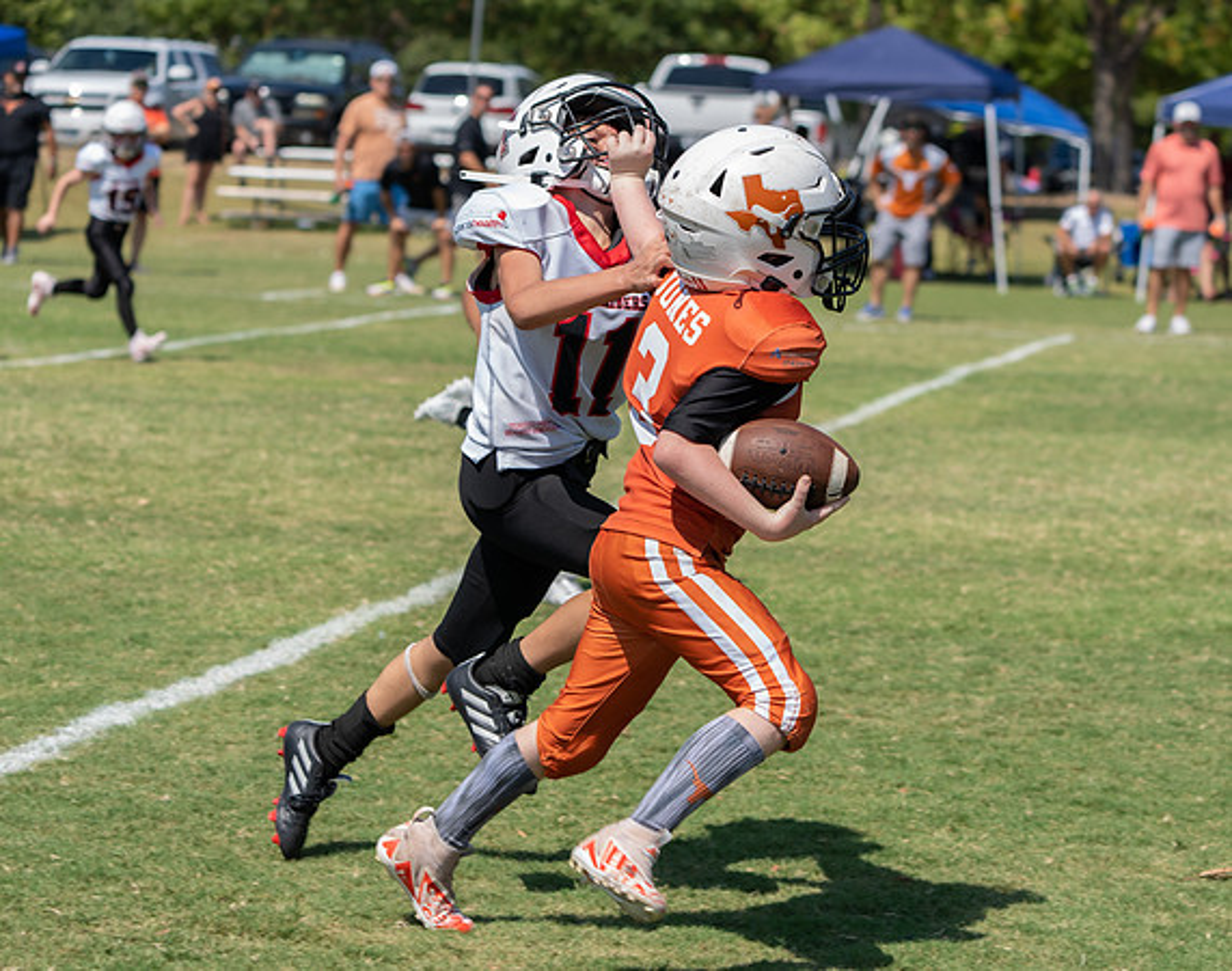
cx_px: 701
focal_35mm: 120
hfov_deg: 16.1
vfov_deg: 12.8
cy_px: 522
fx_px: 4345
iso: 200
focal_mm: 100
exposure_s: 1/800
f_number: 5.6
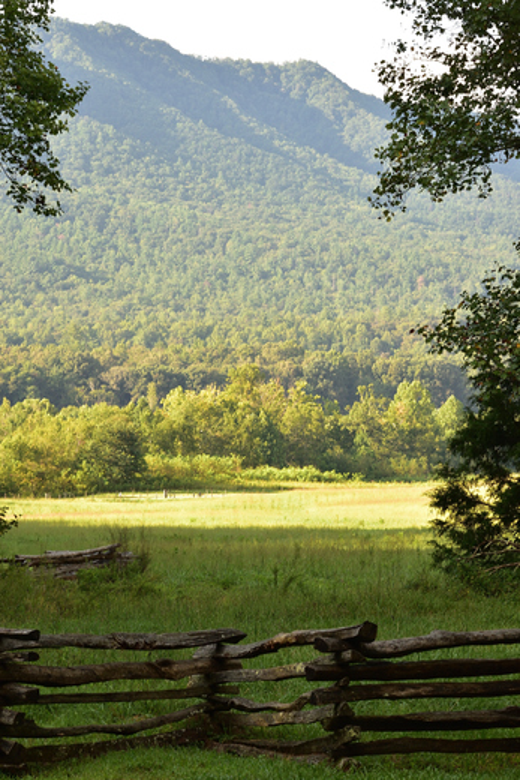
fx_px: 2923
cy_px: 390
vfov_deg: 15.2
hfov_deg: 10.2
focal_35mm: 135
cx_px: 260
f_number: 11
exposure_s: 1/125
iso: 400
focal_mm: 90
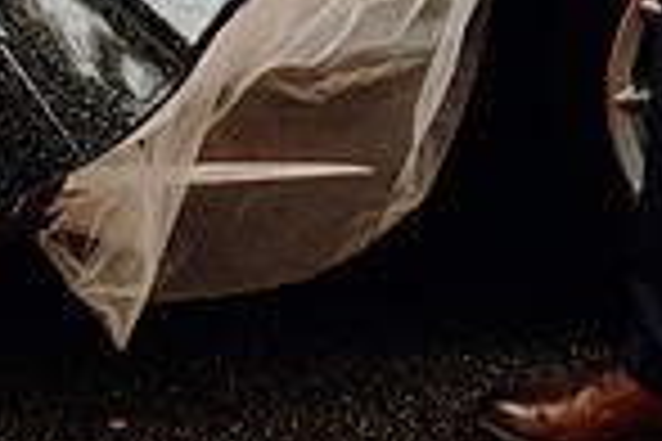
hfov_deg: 11.6
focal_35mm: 177
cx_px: 288
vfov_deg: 7.5
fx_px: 3255
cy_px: -358
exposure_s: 1/160
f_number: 3.5
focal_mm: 45
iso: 2500
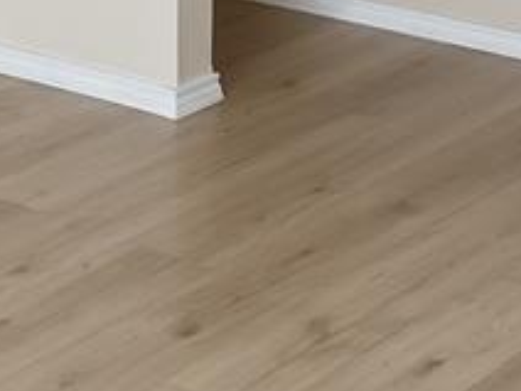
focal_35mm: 140
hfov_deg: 14.0
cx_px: 452
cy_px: -357
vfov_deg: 9.9
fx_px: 2107
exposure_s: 1/60
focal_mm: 3
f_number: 1.8
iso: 80
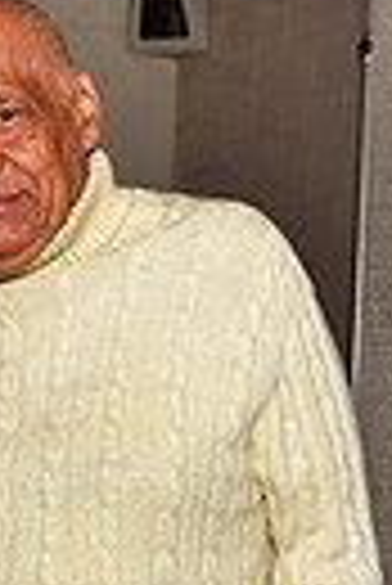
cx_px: -95
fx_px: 1743
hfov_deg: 12.5
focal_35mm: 107
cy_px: 868
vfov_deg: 17.3
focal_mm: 31
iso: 200
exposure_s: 1/60
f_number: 5
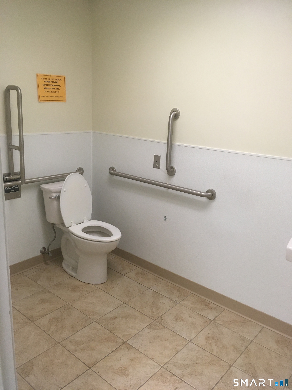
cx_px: 146
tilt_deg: -16.4
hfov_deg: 48.2
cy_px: 195
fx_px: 326
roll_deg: -1.6
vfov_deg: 61.7
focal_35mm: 29
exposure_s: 1/30
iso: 100
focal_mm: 4.15
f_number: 2.2
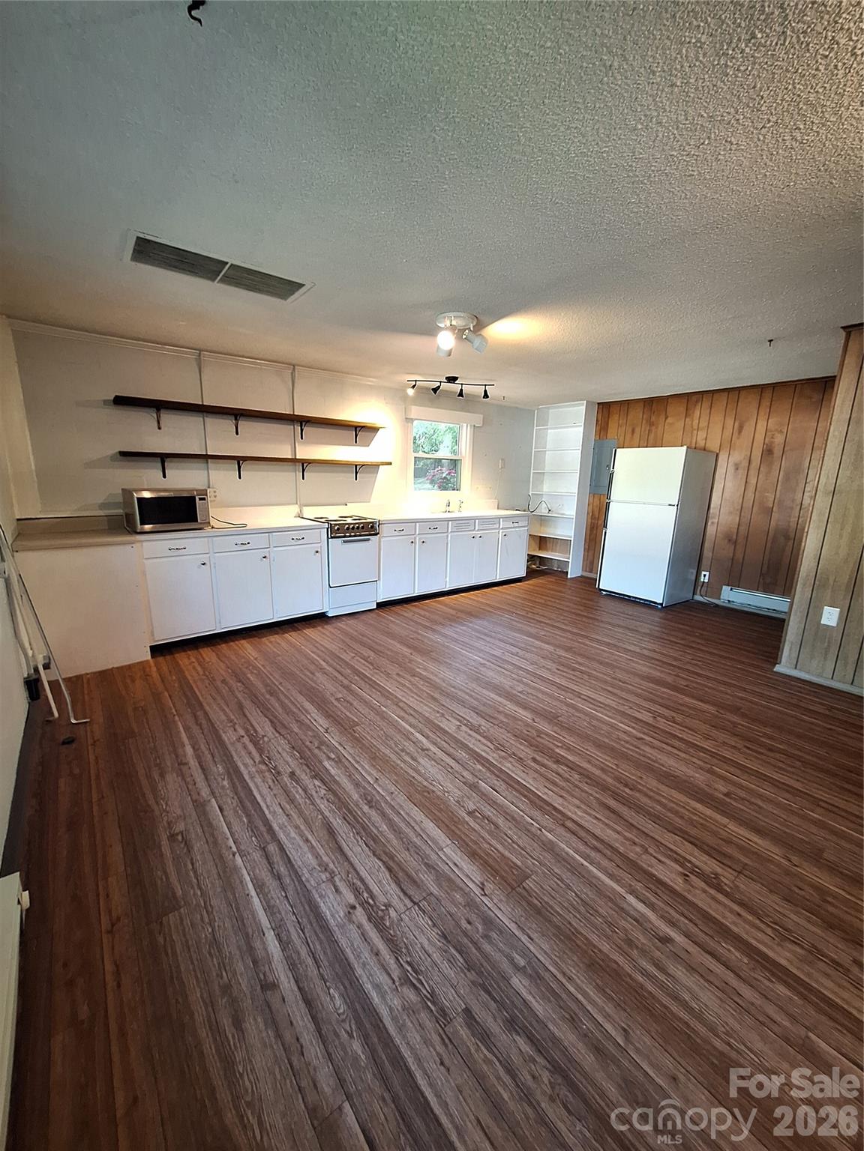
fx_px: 433
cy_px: 576
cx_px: 432
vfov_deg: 106.2
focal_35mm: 13
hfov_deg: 89.9
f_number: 2.2
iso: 160
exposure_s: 1/24
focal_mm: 1.74
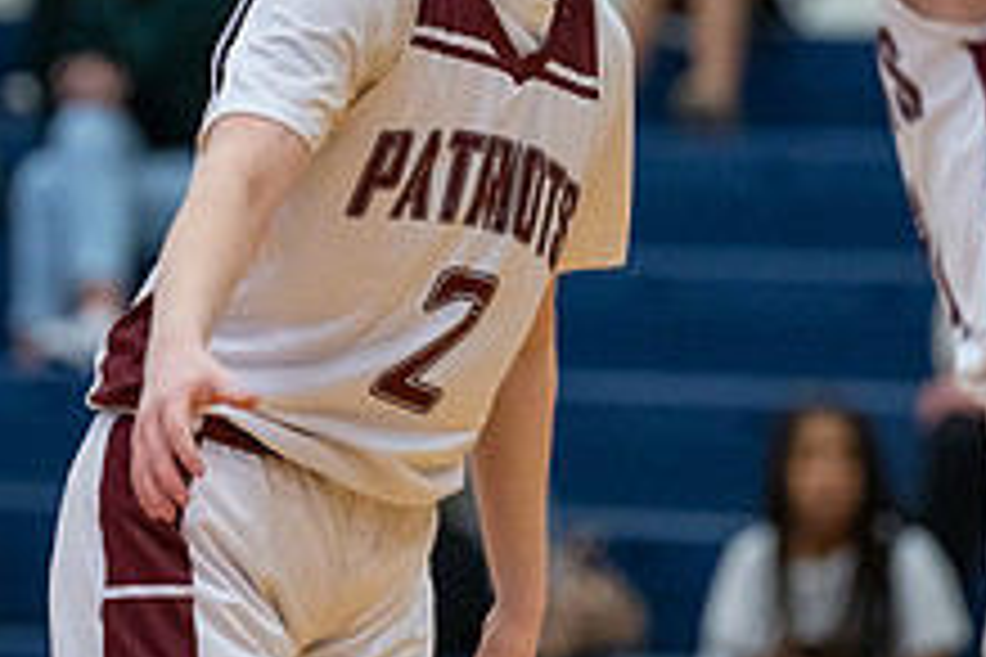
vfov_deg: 3.0
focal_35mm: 458
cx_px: 365
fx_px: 12543
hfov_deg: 4.5
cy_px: 250
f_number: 2.8
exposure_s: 1/1000
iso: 5000
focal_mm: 173
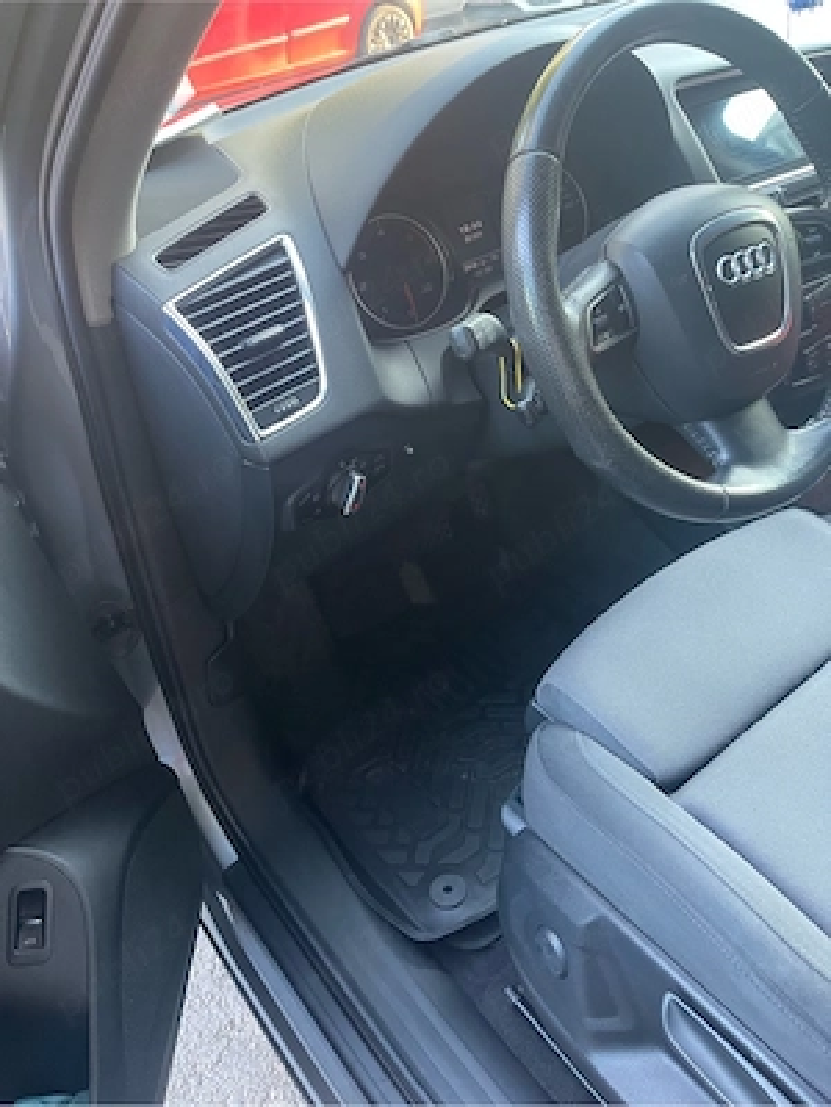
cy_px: 554
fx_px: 800
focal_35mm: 25
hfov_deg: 54.9
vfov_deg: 69.4
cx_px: 416
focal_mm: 5.1
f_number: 1.6
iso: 500
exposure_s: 1/60
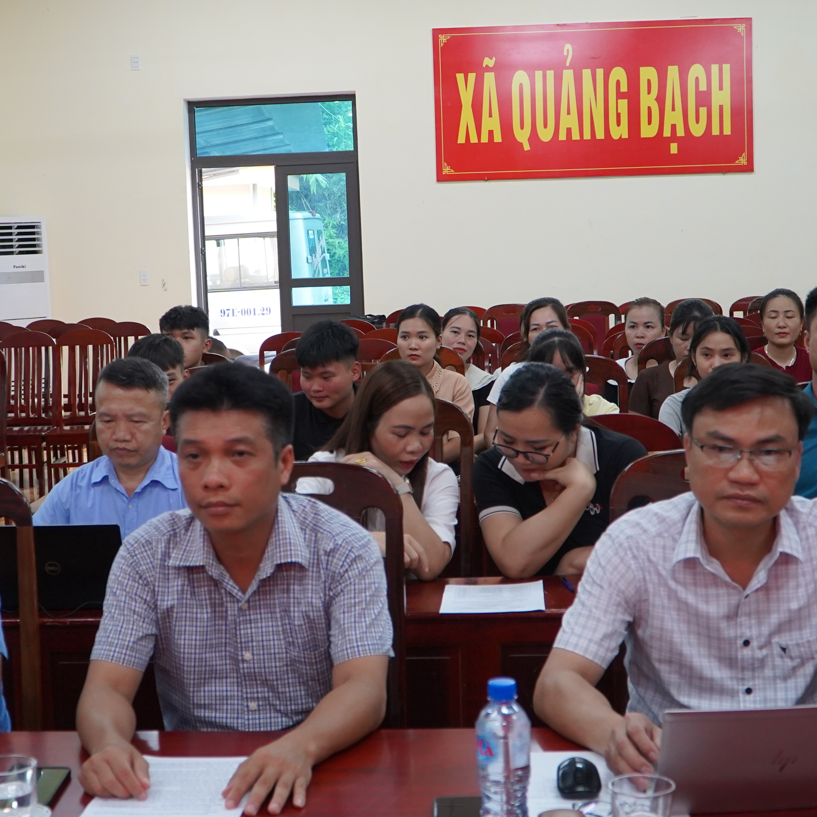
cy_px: 406
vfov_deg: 31.6
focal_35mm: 54
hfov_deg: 31.6
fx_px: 1442
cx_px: 337
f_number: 4
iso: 2000
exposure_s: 1/160
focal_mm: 28
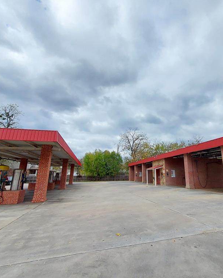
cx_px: 135
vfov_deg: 89.6
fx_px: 140
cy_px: 139
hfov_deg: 76.0
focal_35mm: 17
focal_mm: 1.42
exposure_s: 1/662
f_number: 2.2
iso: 50
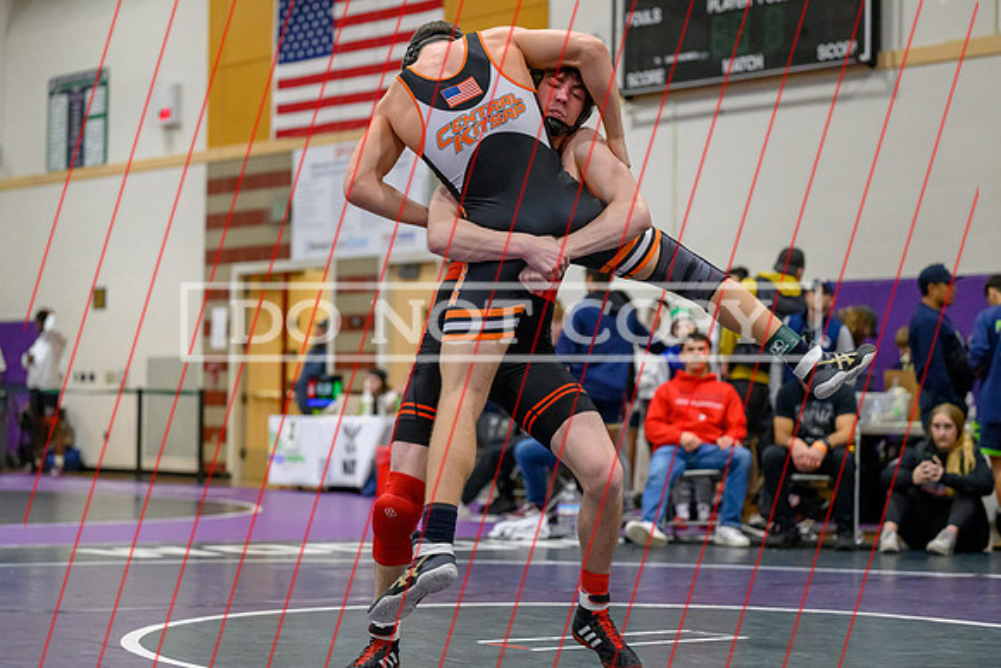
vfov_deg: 16.0
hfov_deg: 23.8
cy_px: 315
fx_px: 2379
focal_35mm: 86
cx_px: 501
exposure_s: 1/800
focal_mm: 75
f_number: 2.8
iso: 8000
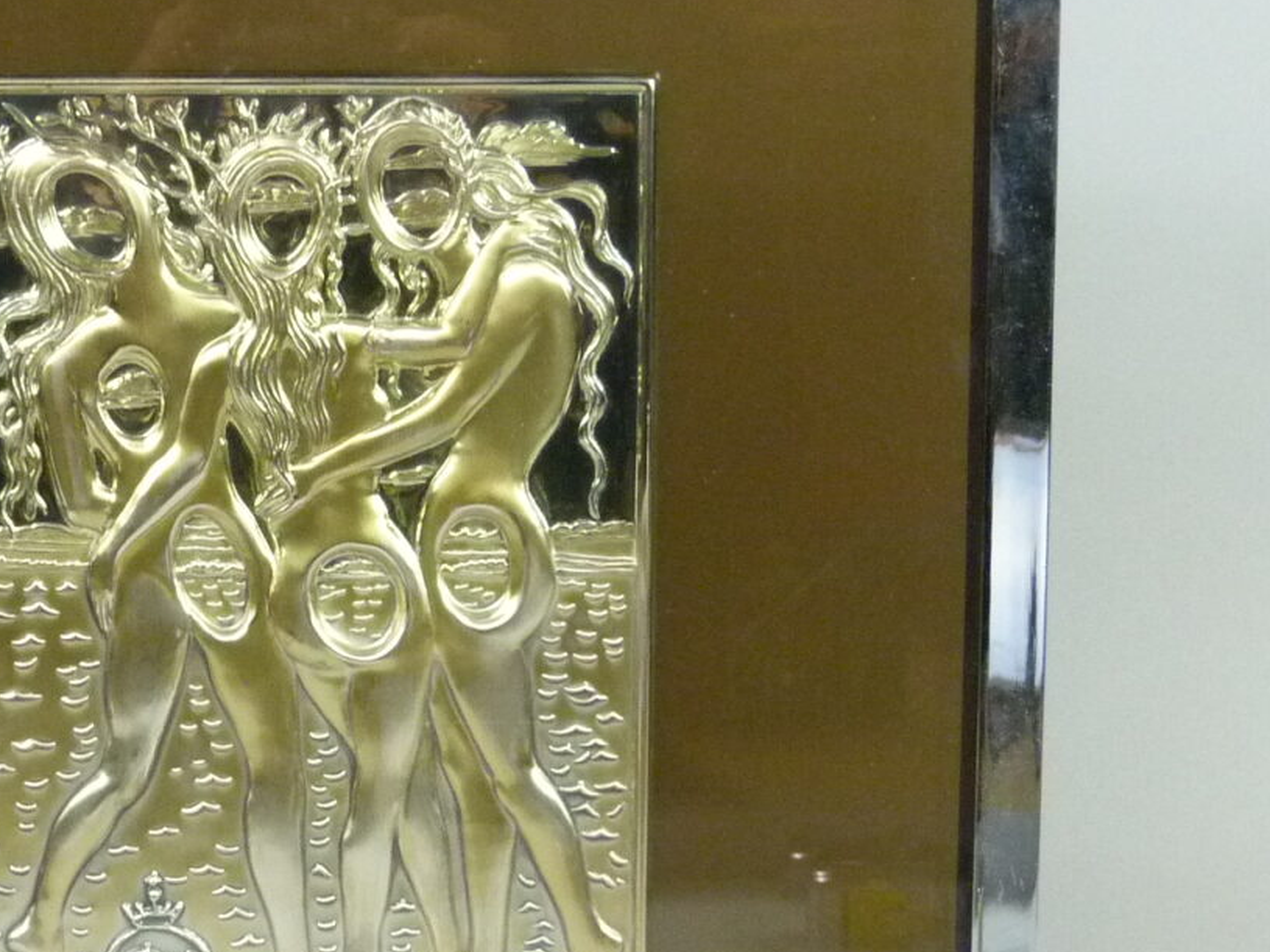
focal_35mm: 103
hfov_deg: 18.9
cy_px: 564
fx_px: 3778
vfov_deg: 14.4
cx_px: 299
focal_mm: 7.4
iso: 400
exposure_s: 1/40
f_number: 3.2
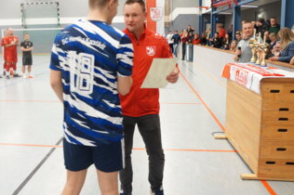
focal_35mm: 38
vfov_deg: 34.8
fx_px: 310
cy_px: 75
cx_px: 109
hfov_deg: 50.2
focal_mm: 20
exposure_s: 1/60
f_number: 4
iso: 1250
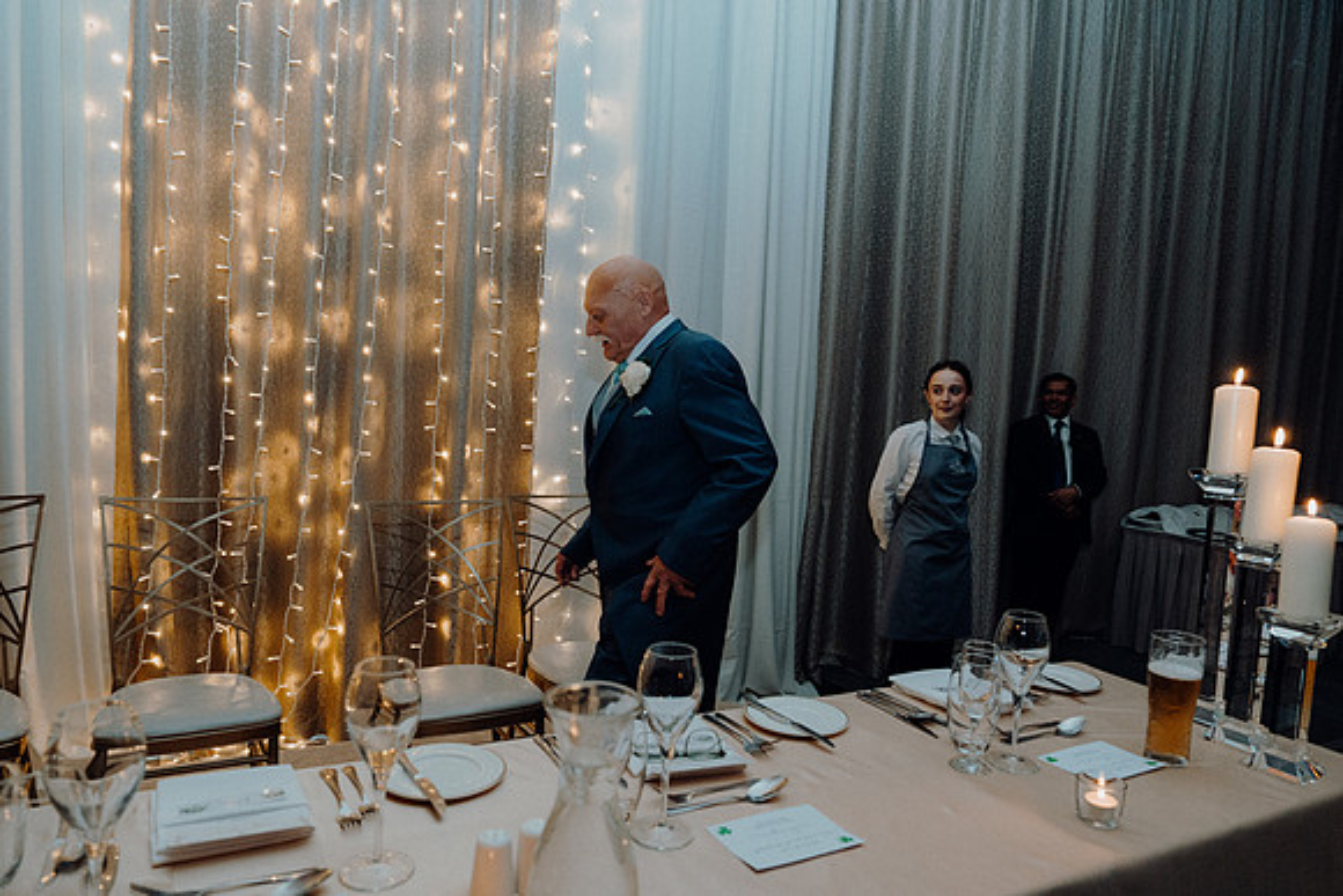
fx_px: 896
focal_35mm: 24
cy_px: 448
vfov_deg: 53.2
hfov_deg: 73.7
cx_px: 672
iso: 2500
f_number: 3.5
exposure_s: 1/160
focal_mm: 24
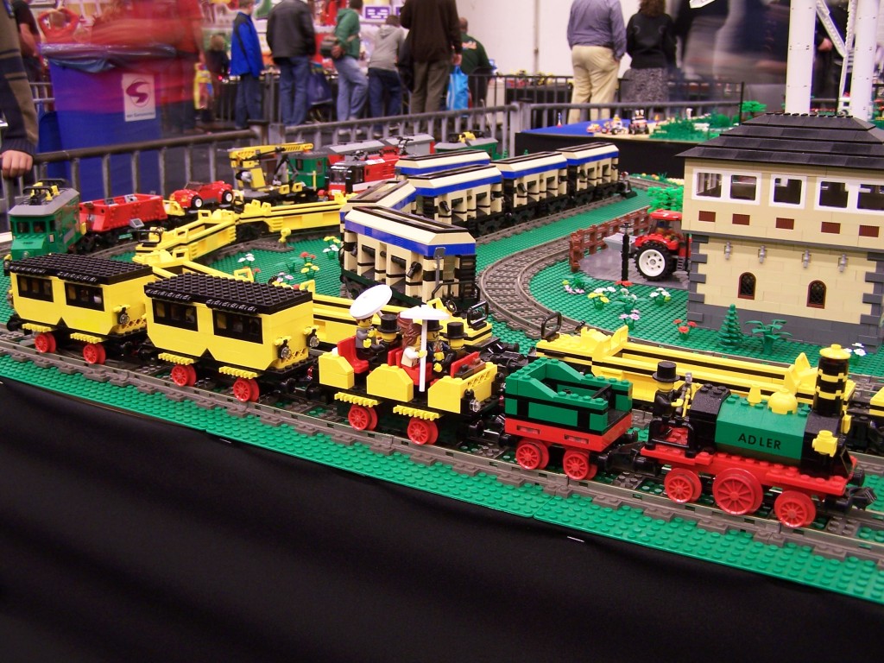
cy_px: 332
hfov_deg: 49.0
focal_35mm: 38
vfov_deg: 37.7
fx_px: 970
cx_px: 442
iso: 80
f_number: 2.8
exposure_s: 1/2
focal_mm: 6.3
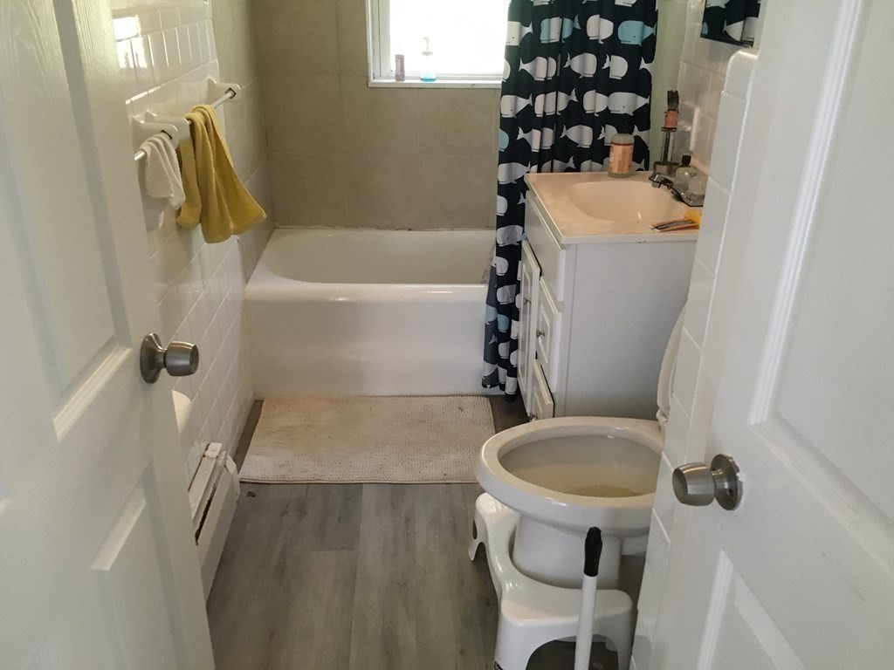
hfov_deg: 61.7
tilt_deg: -26.1
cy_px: 335
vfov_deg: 48.2
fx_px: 749
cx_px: 447
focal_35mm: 29
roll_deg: -1.0
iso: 200
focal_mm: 4.15
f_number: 2.2
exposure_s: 1/30
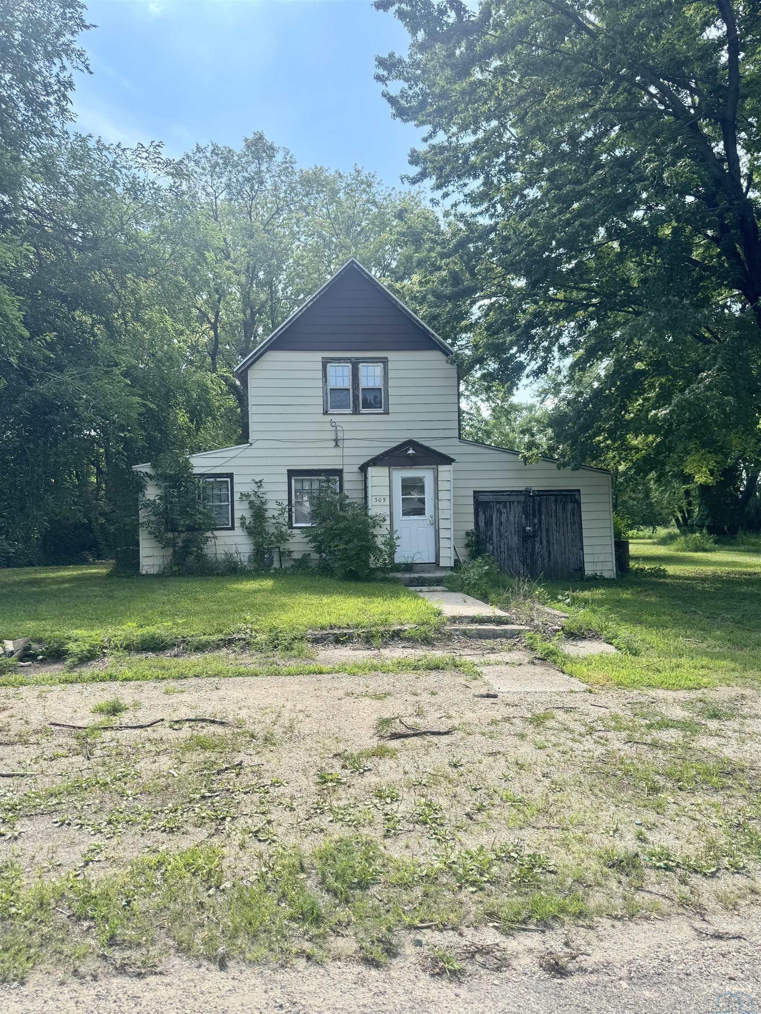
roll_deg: +2.1
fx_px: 703
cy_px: 507
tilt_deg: +4.1
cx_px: 380
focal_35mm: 24
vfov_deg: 71.6
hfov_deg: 56.8
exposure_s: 1/1285
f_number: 1.78
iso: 80
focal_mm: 6.76
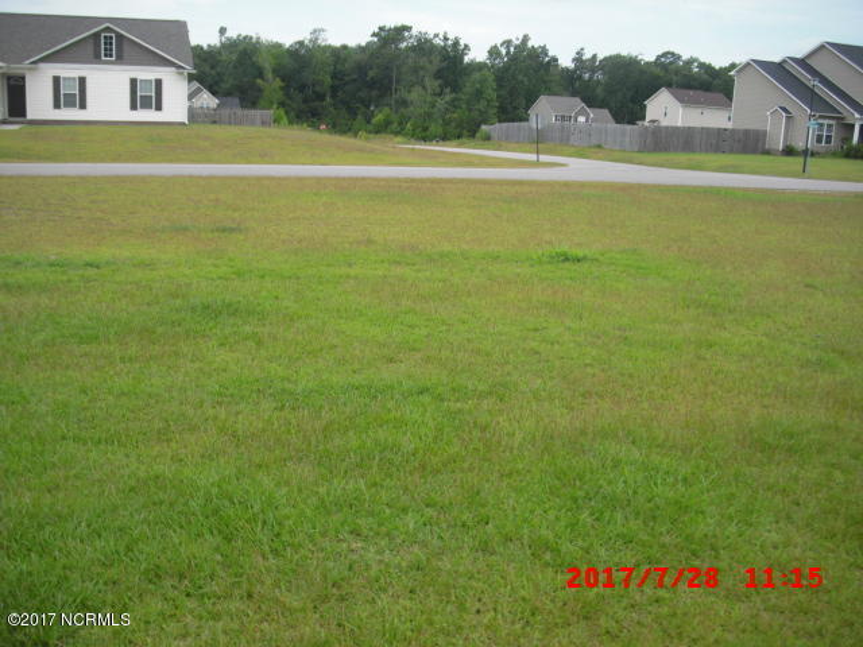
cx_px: 432
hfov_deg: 49.0
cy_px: 324
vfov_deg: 37.7
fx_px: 947
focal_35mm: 38
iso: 64
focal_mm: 6.2
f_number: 5.6
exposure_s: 1/125
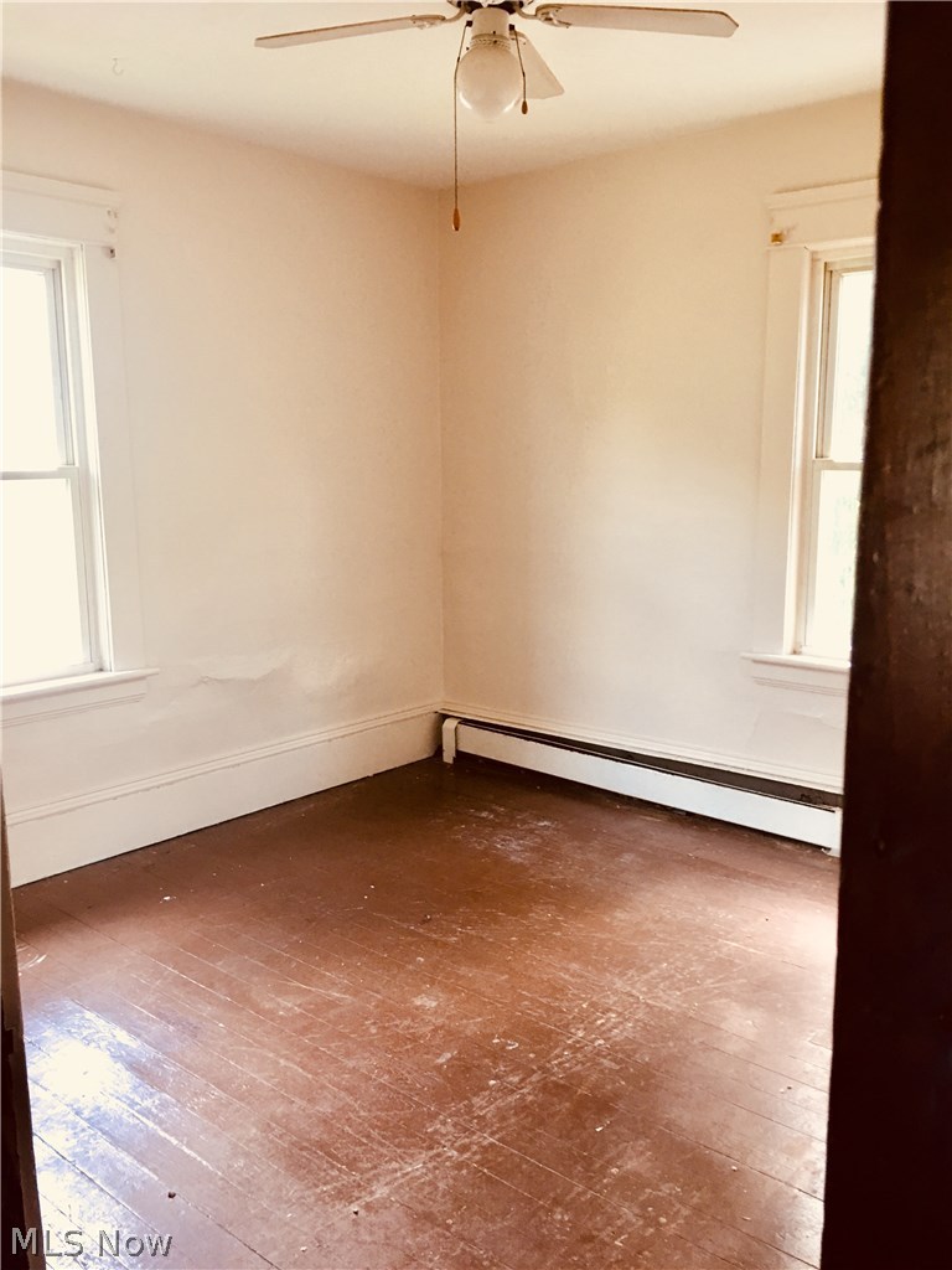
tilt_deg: -10.0
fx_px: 1063
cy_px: 635
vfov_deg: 61.7
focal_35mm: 29
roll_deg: +0.8
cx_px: 476
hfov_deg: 48.2
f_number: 2.2
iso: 40
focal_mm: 4.15
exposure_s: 1/15
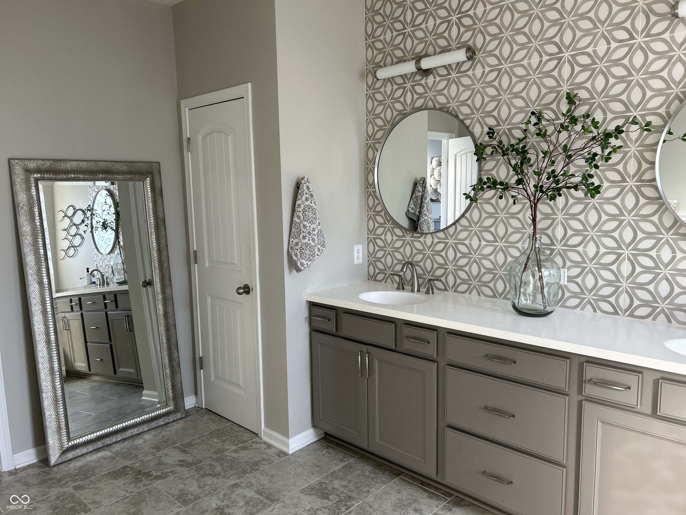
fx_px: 515
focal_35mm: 26
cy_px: 258
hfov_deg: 67.3
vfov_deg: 53.1
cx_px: 343
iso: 50
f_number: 1.5
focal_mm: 5.7
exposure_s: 1/121
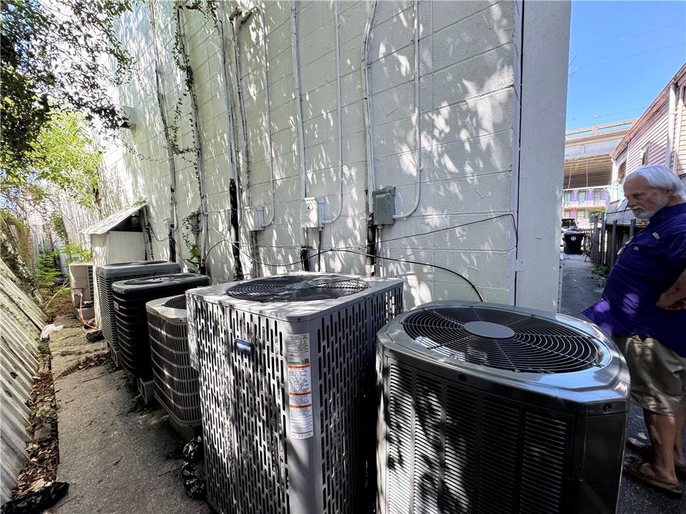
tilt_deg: -6.7
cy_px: 257
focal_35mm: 14
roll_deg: +2.0
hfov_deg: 102.1
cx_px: 343
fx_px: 277
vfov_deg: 85.7
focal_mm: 2.22
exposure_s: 1/151
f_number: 2.2
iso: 40
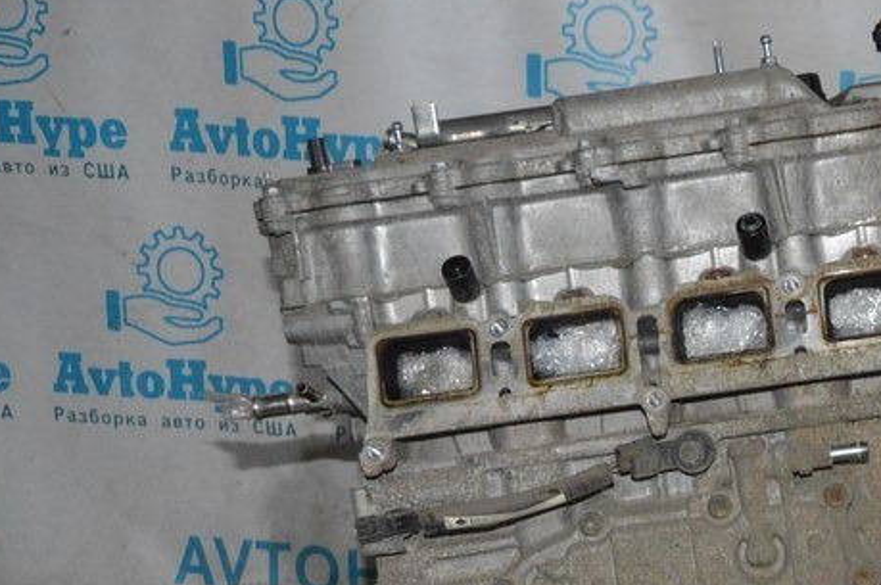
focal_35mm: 87
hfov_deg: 22.8
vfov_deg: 15.4
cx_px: 804
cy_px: 569
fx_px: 2127
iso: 2800
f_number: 4
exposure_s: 1/60
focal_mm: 26
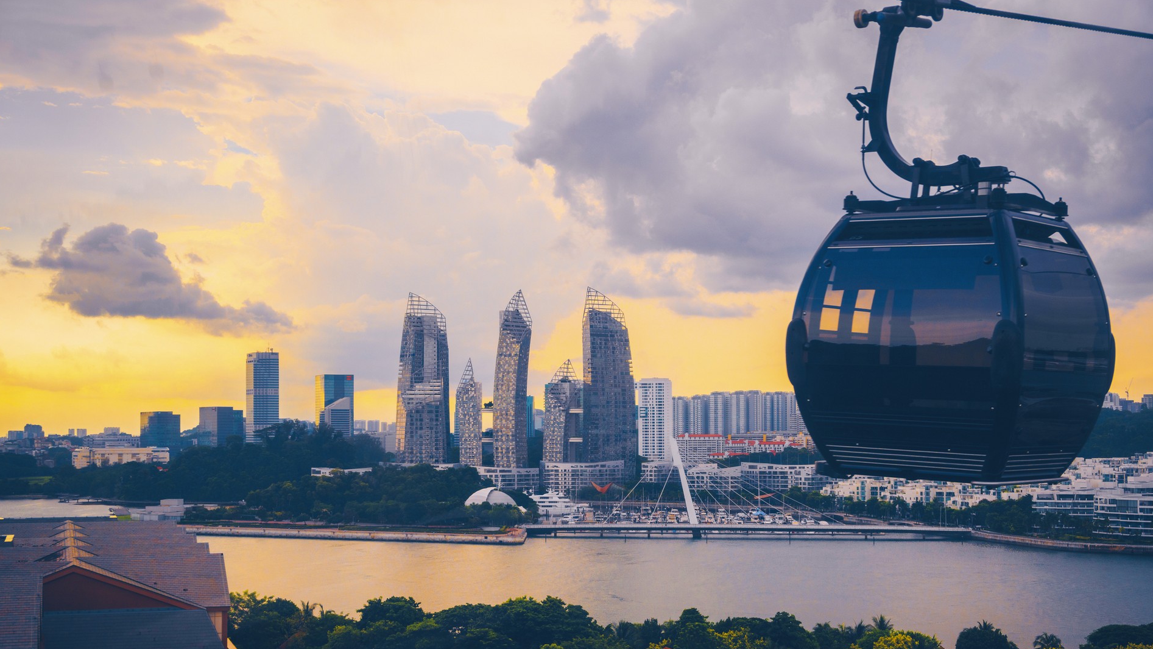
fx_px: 1559
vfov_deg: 23.5
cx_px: 580
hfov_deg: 40.6
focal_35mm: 51
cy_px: 378
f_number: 5.6
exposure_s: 1/250
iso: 220
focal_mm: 48
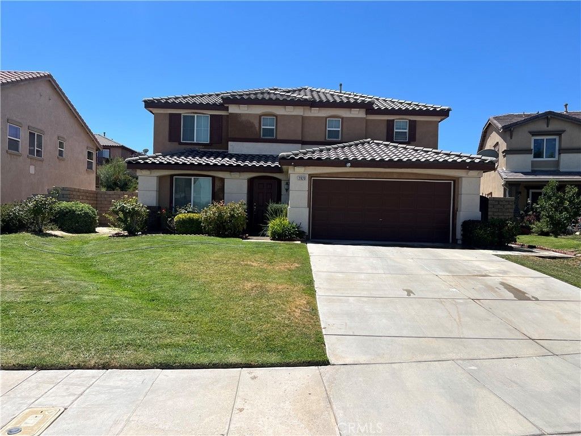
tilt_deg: -0.6
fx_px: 436
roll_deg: -0.1
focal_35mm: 26
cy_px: 218
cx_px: 290
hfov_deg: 67.3
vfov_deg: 53.1
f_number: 1.5
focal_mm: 5.7
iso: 50
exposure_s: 1/5076
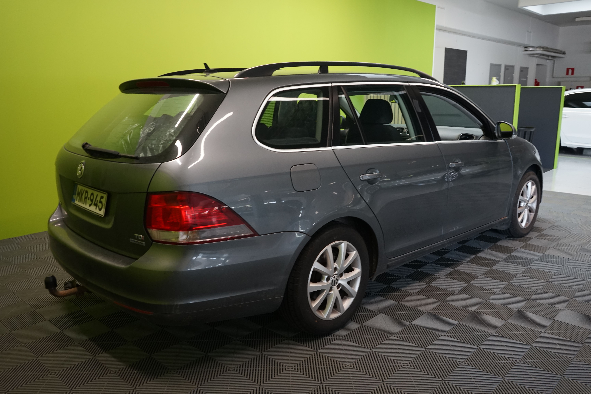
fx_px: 476
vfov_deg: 45.0
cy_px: 197
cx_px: 296
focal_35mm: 29
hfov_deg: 63.7
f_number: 6.3
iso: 1250
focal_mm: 29
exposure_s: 1/30
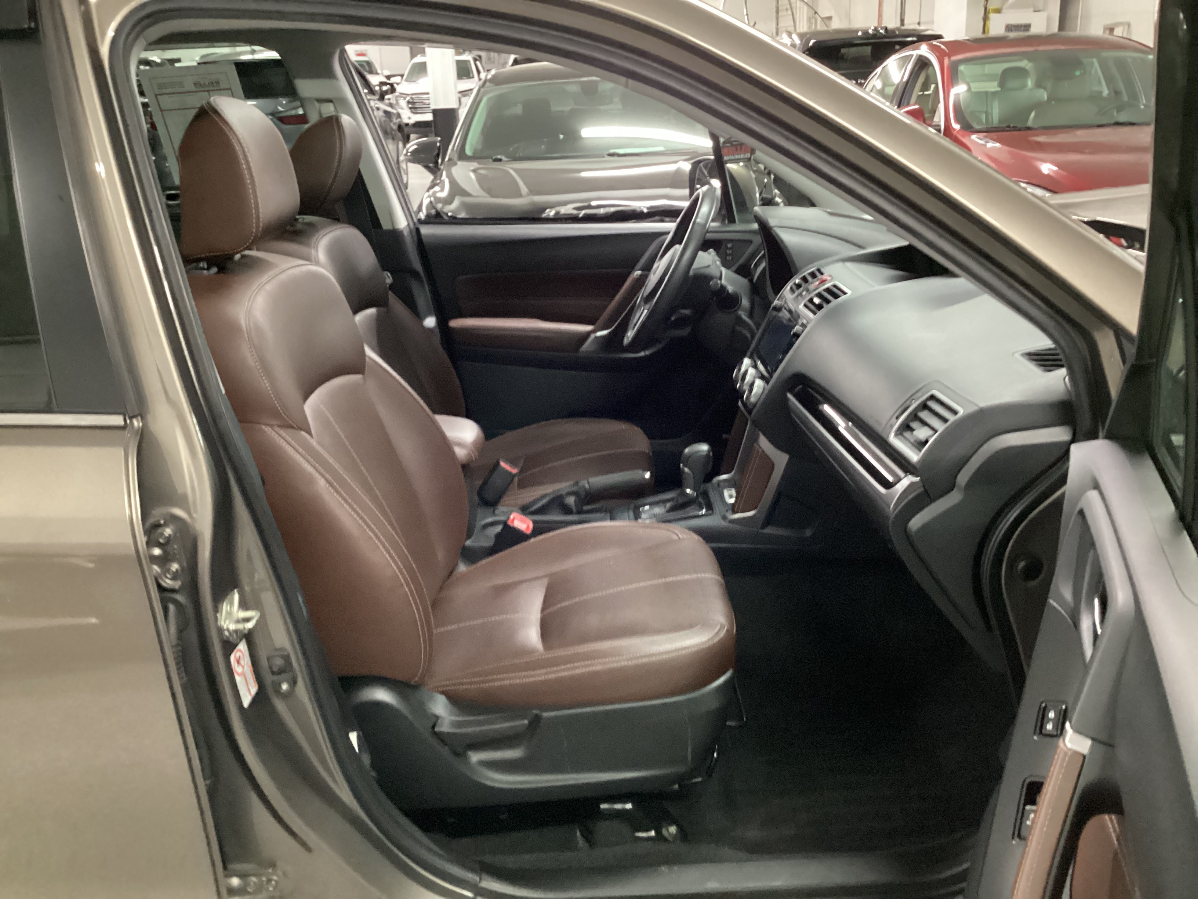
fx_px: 1073
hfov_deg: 58.4
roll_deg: +2.2
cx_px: 599
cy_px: 450
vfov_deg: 45.4
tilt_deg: -22.7
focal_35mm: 31
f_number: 2.4
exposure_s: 1/30
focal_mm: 3.3
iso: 640
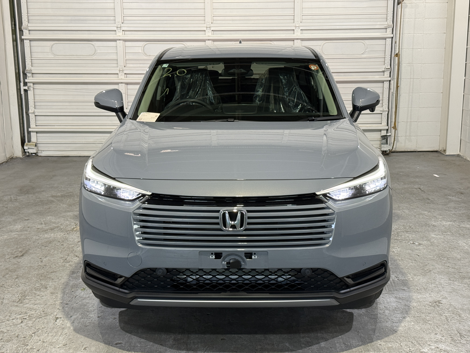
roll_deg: -0.4
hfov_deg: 39.7
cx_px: 235
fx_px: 652
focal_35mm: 48
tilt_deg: -12.1
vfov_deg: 30.3
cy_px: 176
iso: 100
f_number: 1.78
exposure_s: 1/60
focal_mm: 6.76
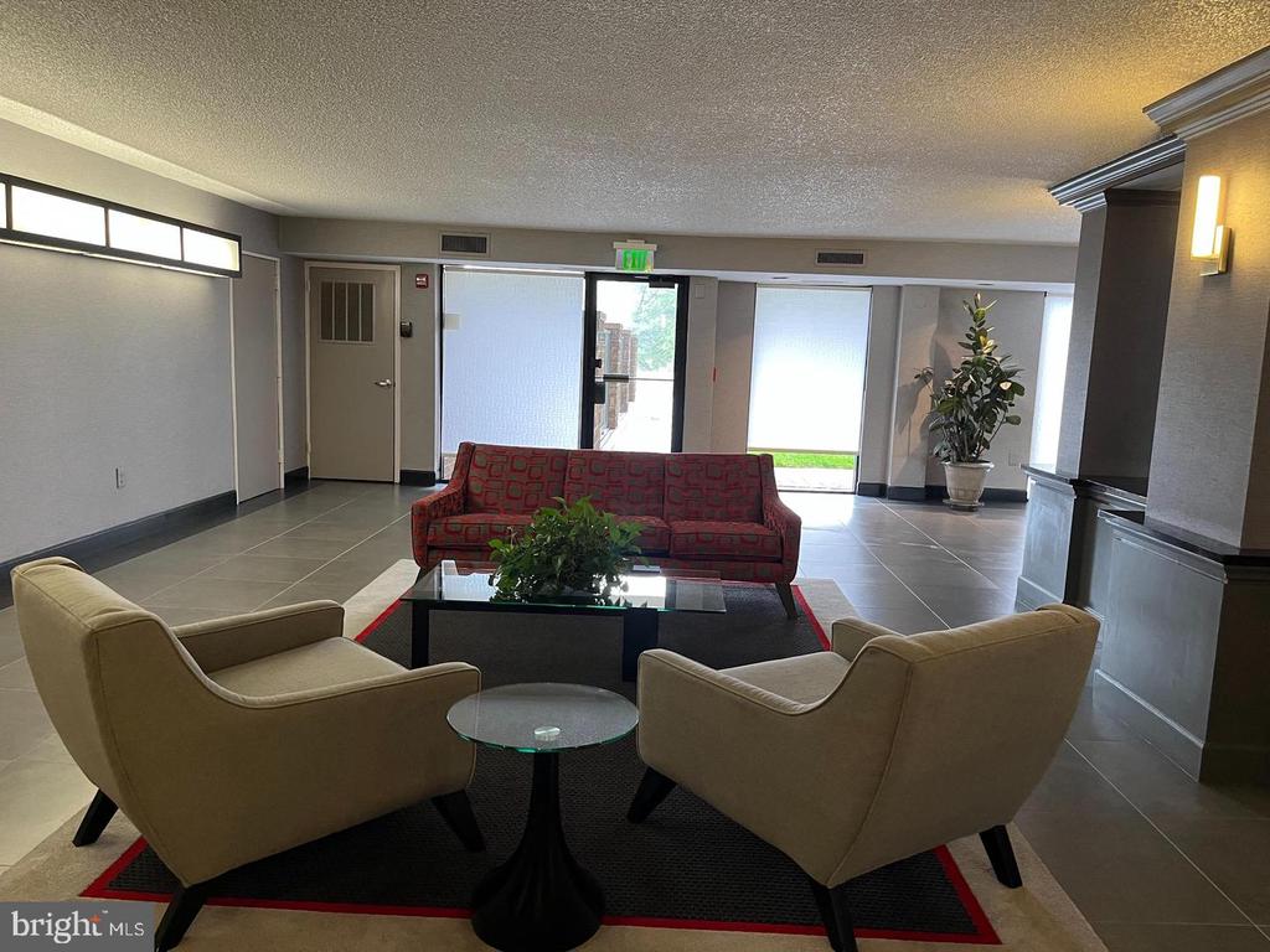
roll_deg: -3.3
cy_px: 476
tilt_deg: -4.0
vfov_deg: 53.1
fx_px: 954
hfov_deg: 67.3
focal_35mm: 26
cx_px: 635
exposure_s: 1/60
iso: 160
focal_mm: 5.1
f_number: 1.6
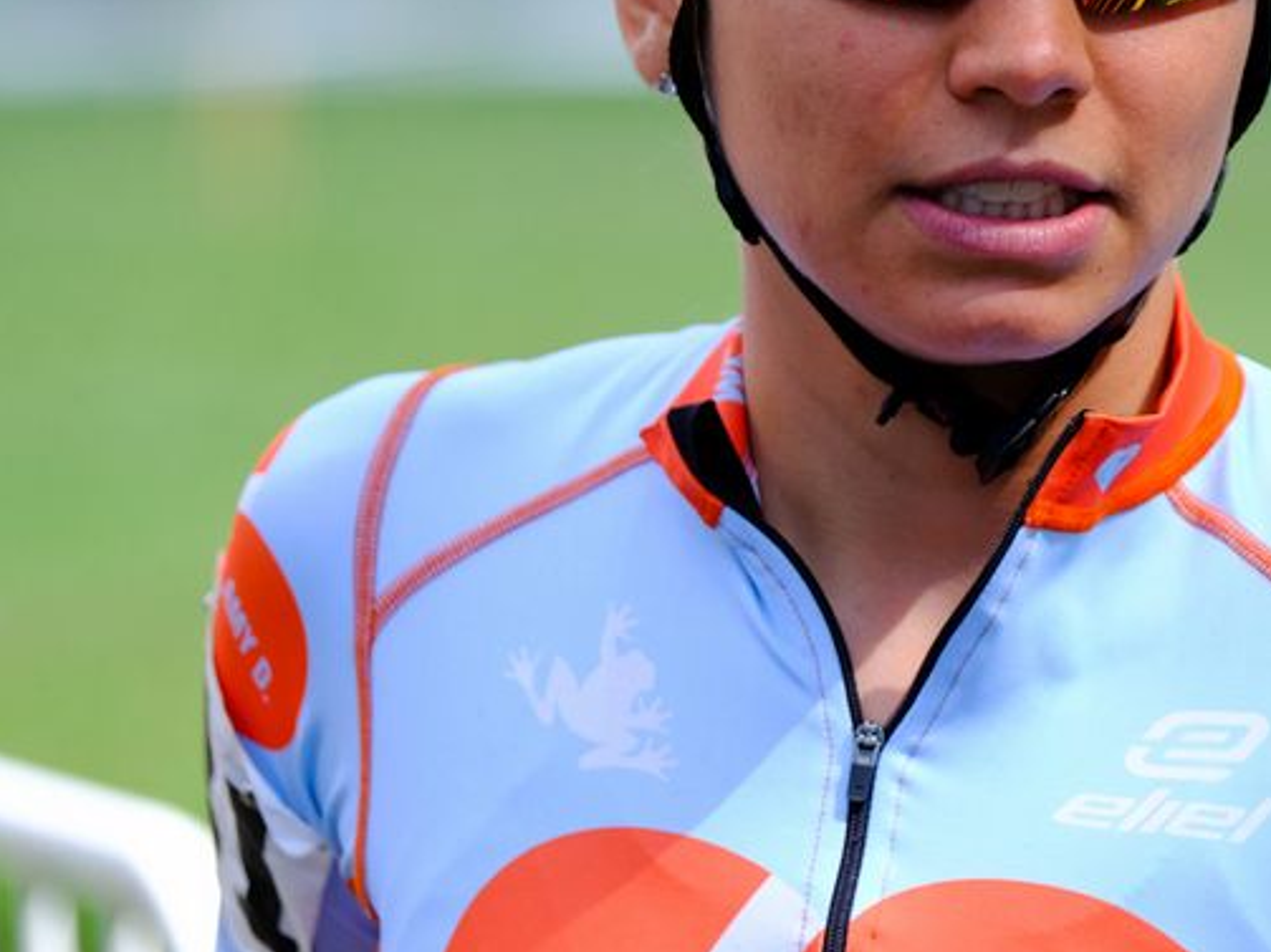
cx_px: 963
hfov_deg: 5.8
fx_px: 12444
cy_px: 288
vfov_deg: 4.4
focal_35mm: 339
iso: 250
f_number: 2.8
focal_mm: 115
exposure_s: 1/1000
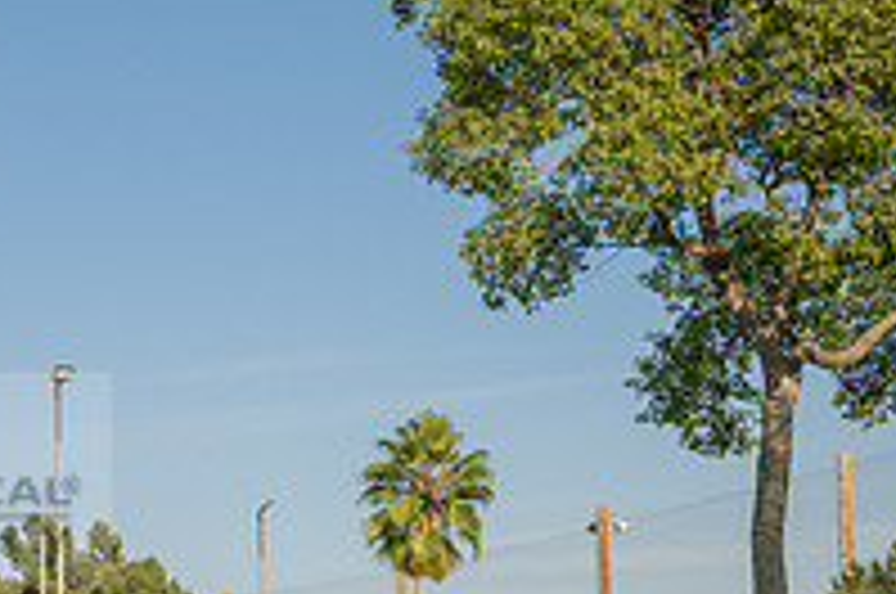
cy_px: 676
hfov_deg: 19.7
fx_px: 2261
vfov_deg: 14.6
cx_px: -416
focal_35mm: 91
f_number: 3.5
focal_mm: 24
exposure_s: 1/4000
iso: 200
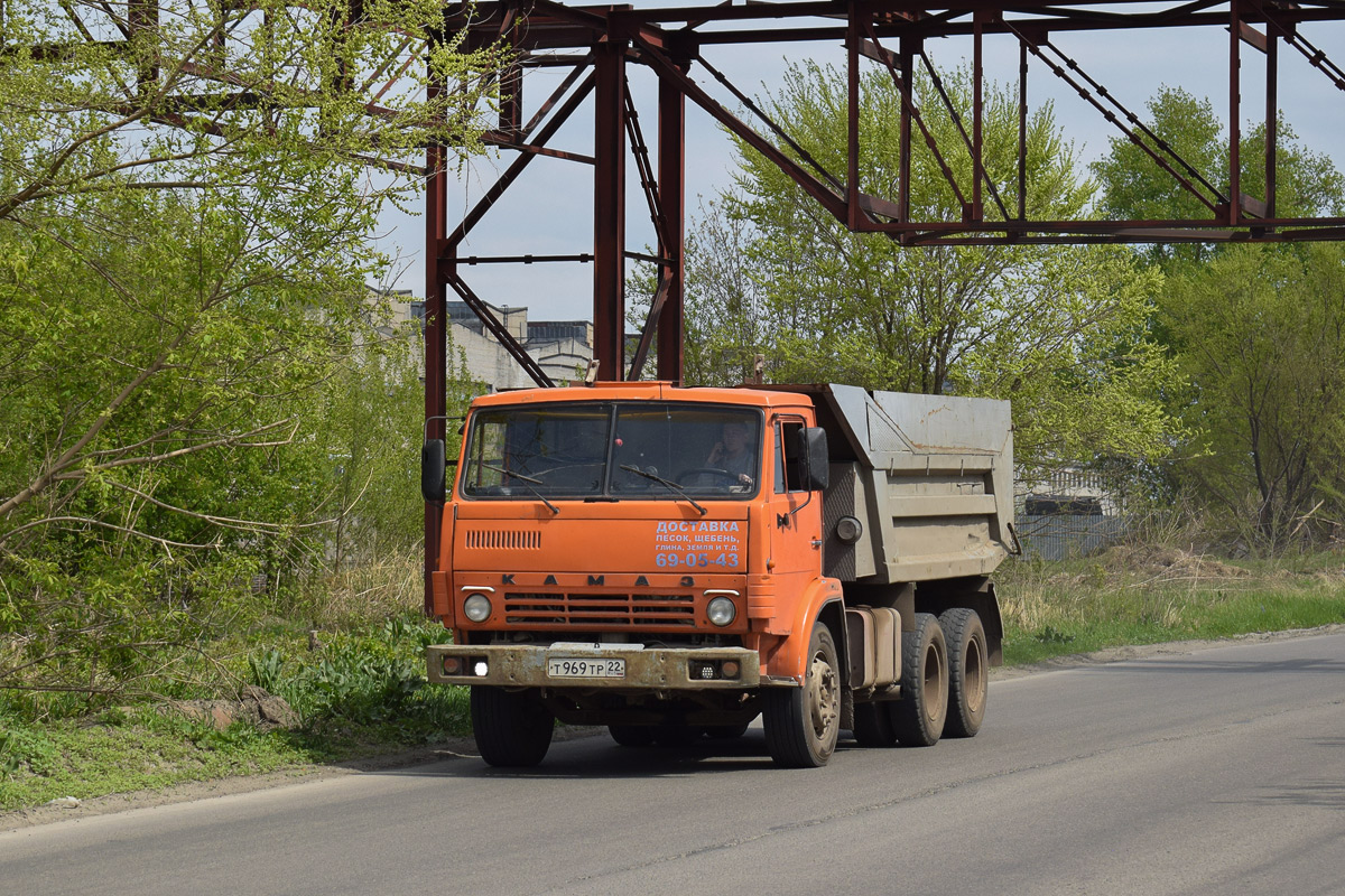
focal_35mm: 82
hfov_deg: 24.6
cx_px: 672
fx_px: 3082
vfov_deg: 16.6
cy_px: 448
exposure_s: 1/1000
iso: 200
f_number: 6.3
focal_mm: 55
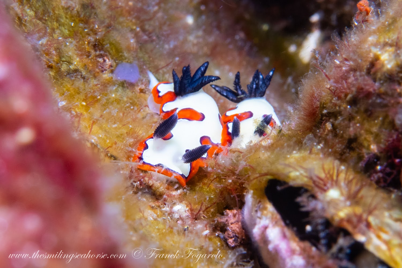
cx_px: 205
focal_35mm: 208
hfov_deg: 9.9
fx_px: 2317
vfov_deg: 6.6
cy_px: 130
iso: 320
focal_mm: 60
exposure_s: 1/125
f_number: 16
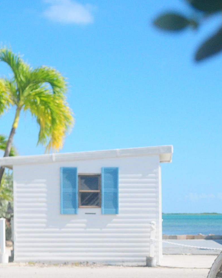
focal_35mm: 80
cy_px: 259
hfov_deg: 19.0
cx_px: 167
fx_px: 657
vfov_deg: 23.1
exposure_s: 1/6400
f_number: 3.5
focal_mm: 28
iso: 640
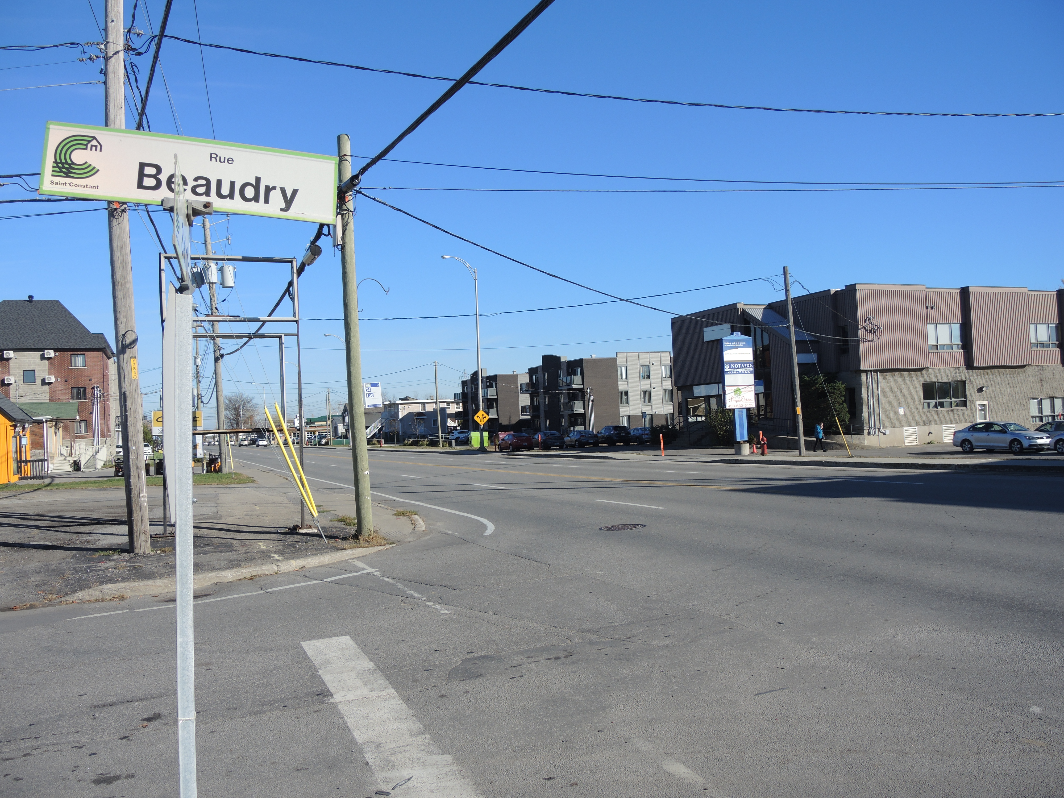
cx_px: 532
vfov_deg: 49.7
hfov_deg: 63.4
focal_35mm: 28
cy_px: 399
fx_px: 861
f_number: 2.8
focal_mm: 6
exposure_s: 1/1250
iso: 80
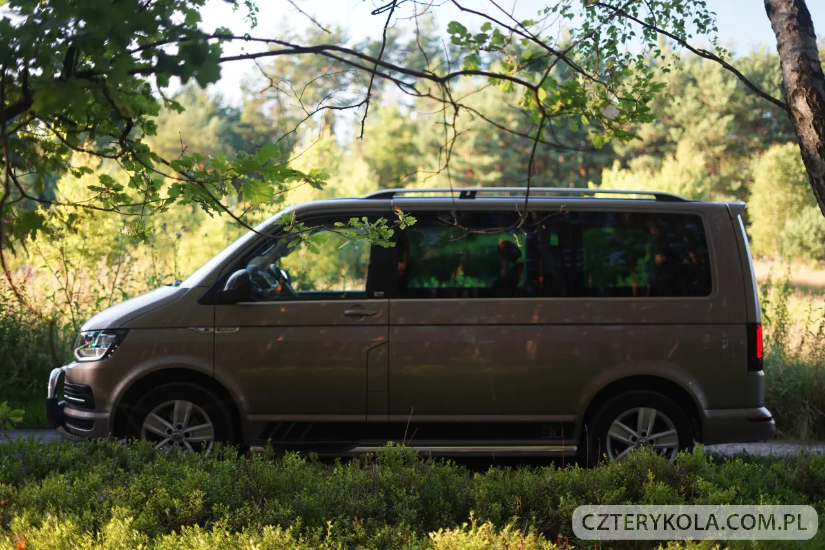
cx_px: 412
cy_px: 275
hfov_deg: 39.6
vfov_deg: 27.0
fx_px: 1146
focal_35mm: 50
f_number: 1.8
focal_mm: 50
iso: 100
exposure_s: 1/80
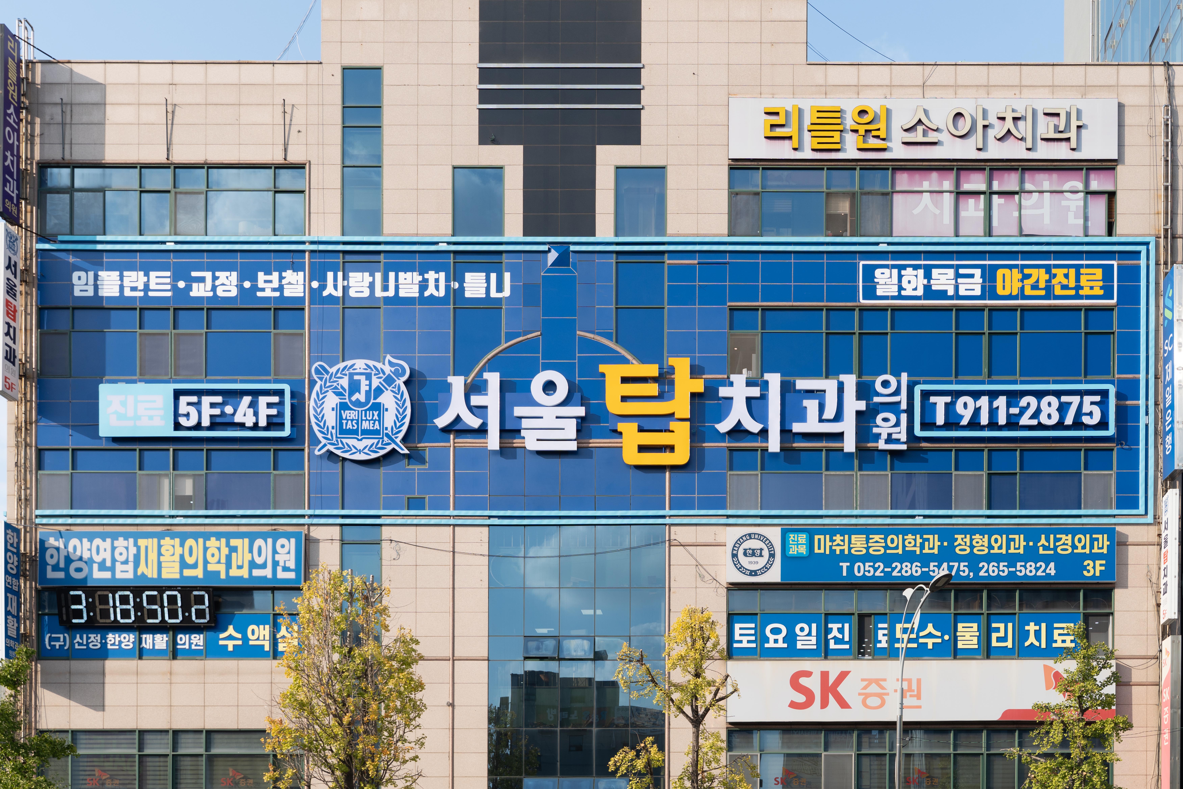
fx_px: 1281
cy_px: 394
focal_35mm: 39
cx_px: 592
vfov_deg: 34.2
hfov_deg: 49.6
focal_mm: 39
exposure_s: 1/250
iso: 100
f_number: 7.1
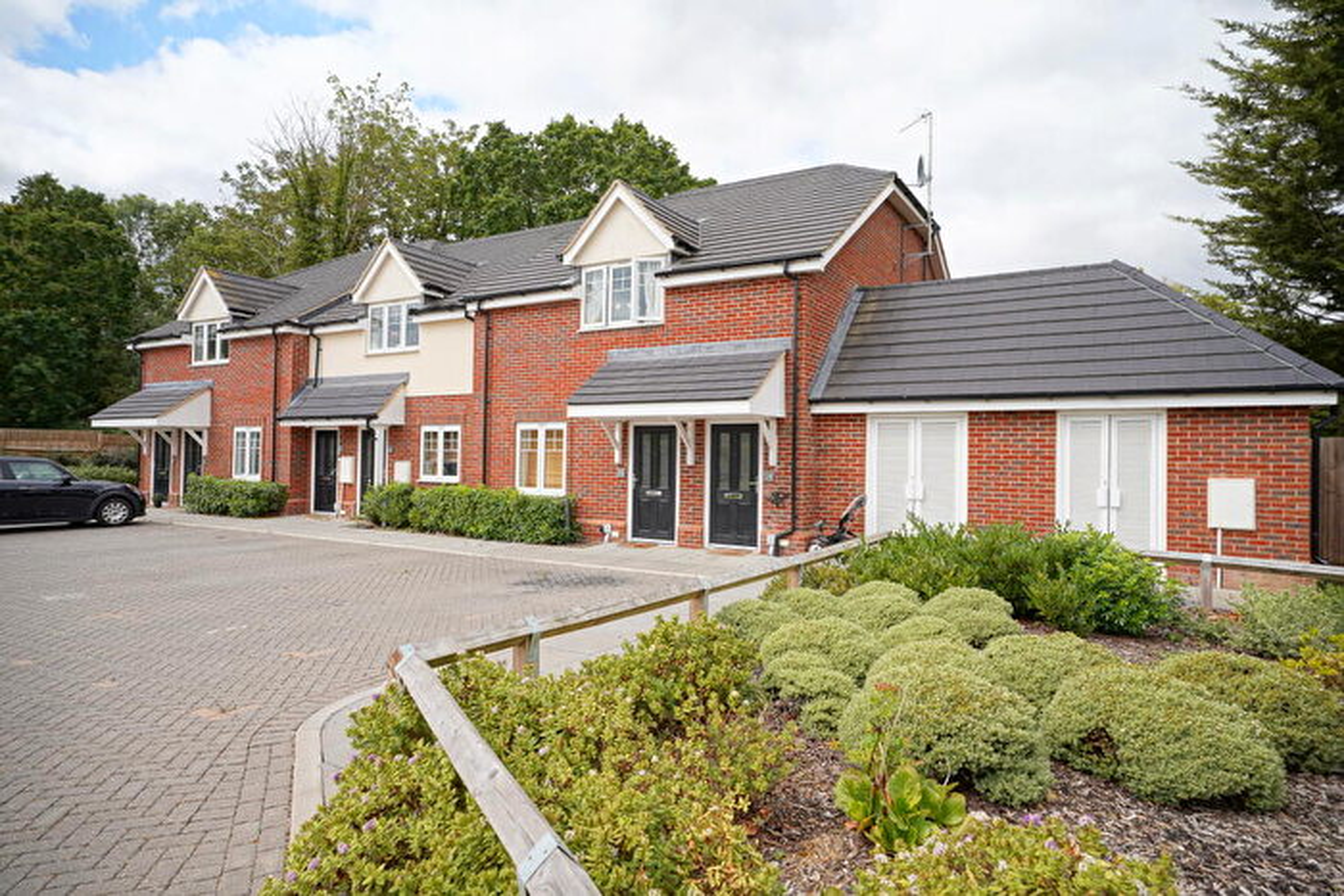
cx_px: 672
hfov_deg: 81.7
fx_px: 777
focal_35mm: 21
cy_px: 448
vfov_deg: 60.0
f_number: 6.3
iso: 100
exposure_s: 1/125
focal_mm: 20.8
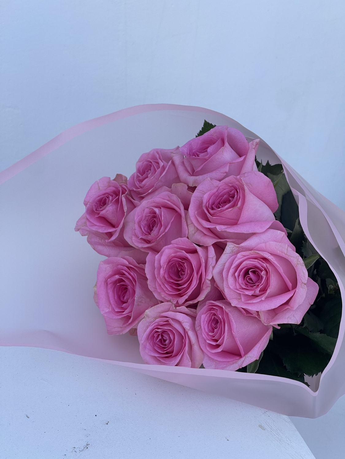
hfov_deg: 22.9
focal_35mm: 64
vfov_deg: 30.3
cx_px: 172
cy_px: 230
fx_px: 850
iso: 20
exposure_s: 1/224
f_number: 2.2
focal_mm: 7.5
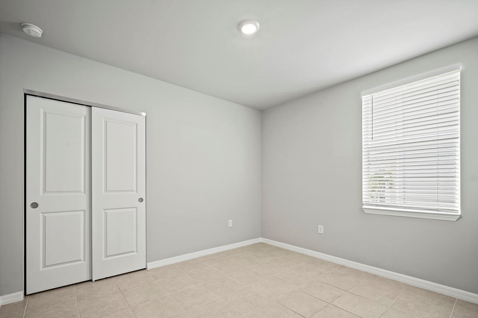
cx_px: 228
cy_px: 178
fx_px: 212
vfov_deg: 73.4
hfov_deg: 96.7
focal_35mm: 16
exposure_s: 1.3
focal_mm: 14
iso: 100
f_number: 8
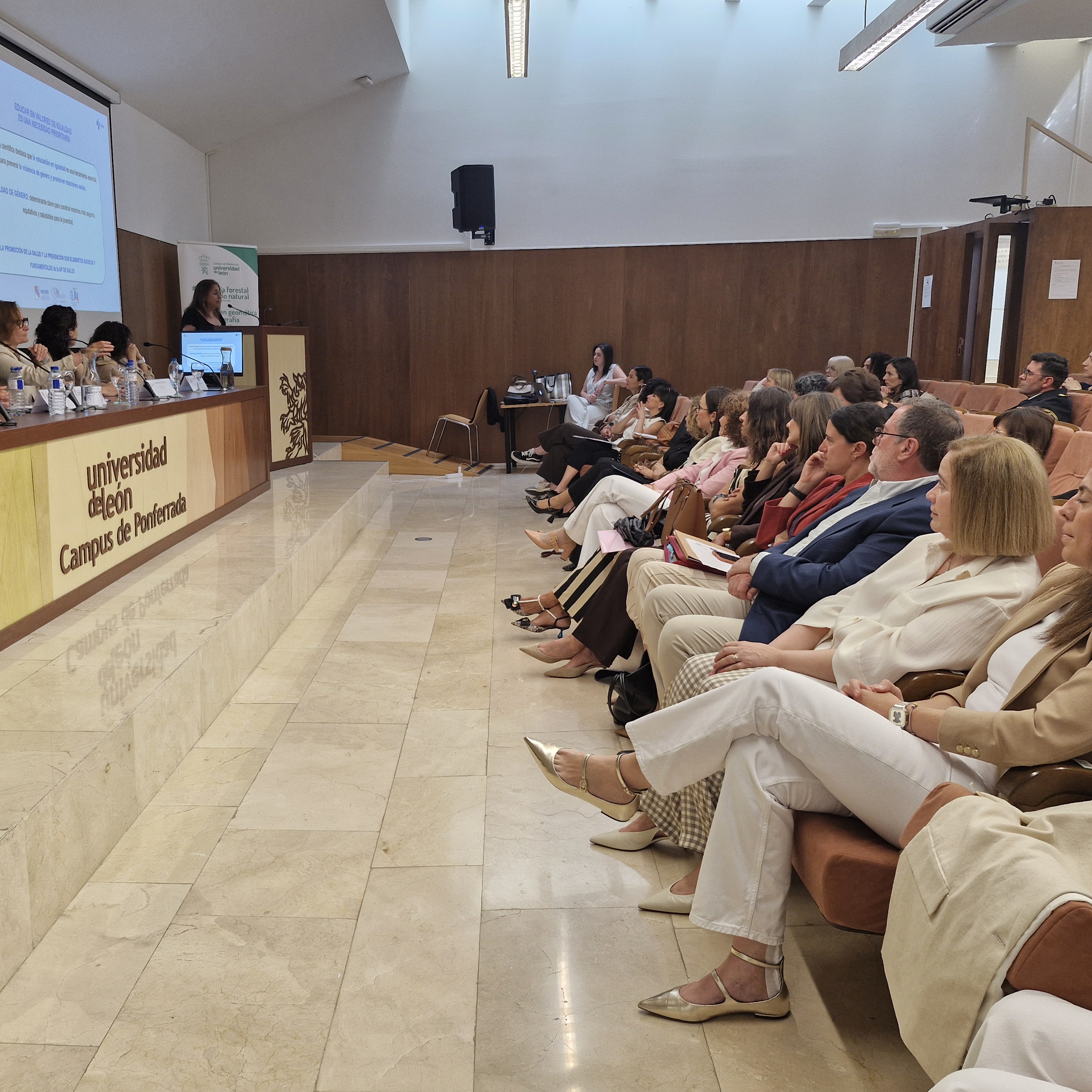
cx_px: 441
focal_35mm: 28
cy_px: 532
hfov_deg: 56.9
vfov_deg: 57.3
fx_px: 999
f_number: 1.8
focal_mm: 5.54
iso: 125
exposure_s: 1/100
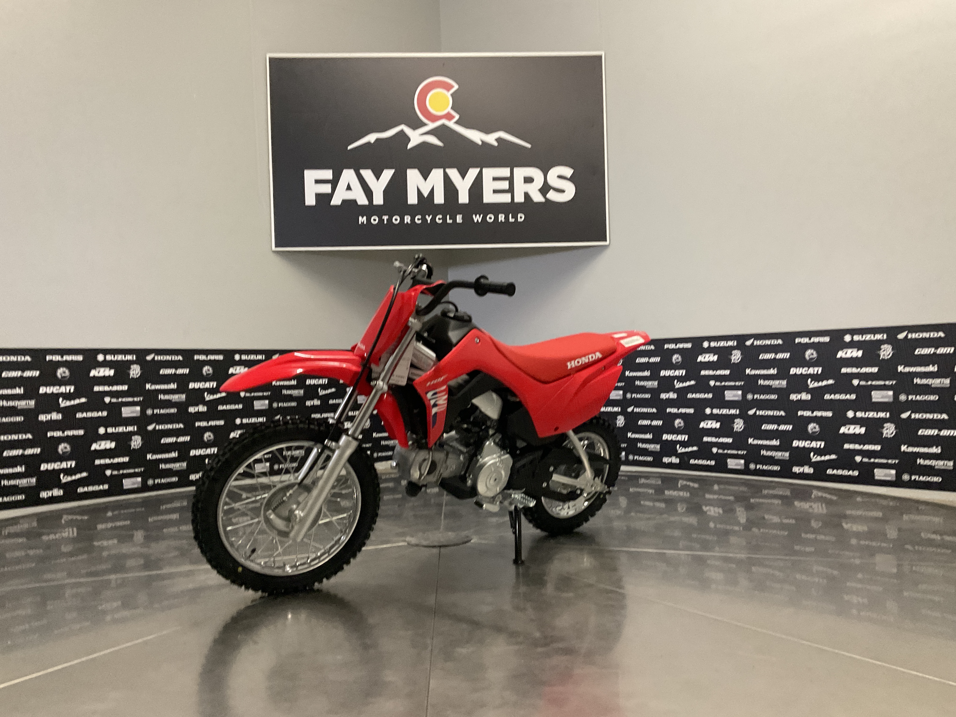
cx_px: 478
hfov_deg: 61.7
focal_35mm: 29
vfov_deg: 48.2
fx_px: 801
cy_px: 358
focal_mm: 3
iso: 200
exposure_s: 1/60
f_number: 1.8
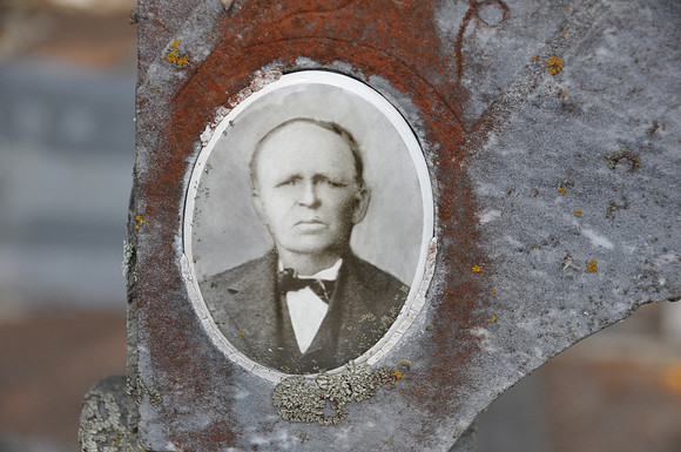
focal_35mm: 99
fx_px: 1870
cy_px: 226
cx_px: 340
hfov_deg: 20.6
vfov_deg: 13.8
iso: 360
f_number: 5.6
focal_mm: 66
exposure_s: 1/500
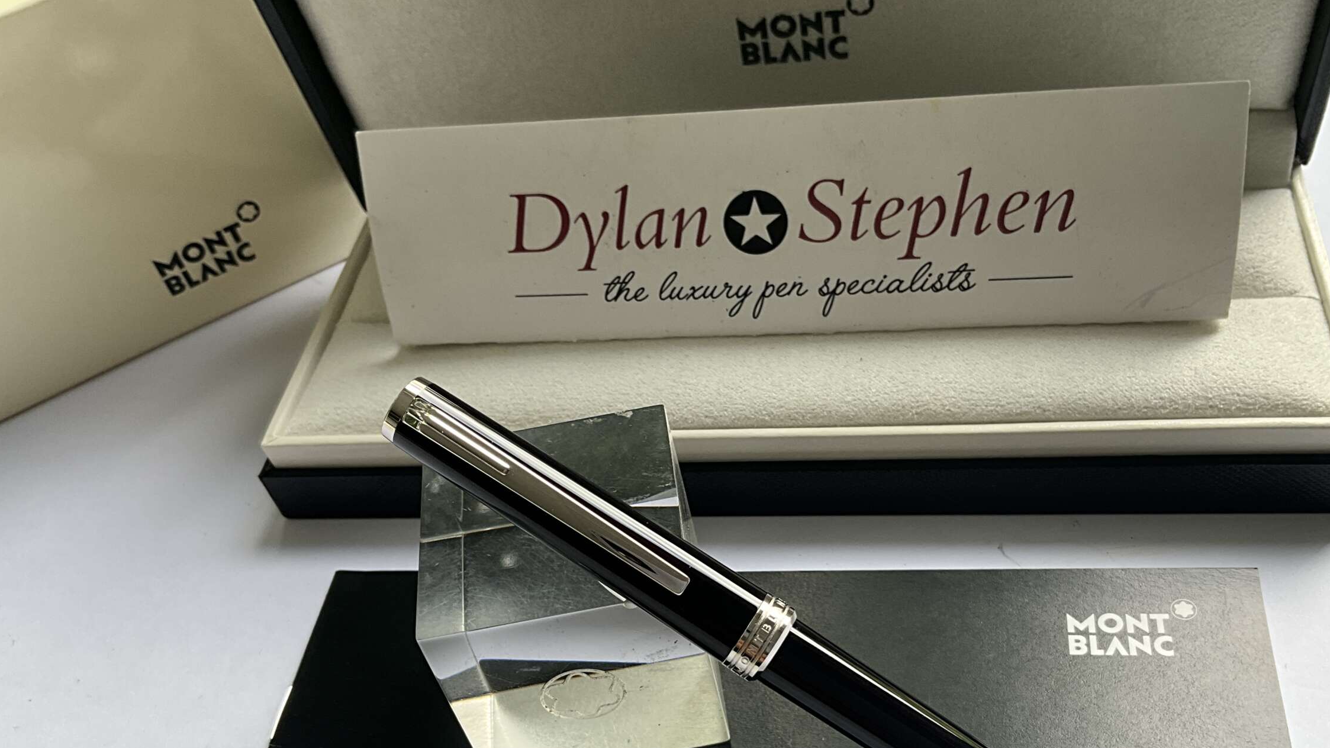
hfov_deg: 55.2
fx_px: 1270
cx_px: 708
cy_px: 549
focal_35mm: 36
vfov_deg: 32.3
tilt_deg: -49.7
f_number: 1.8
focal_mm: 3
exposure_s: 1/122
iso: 25
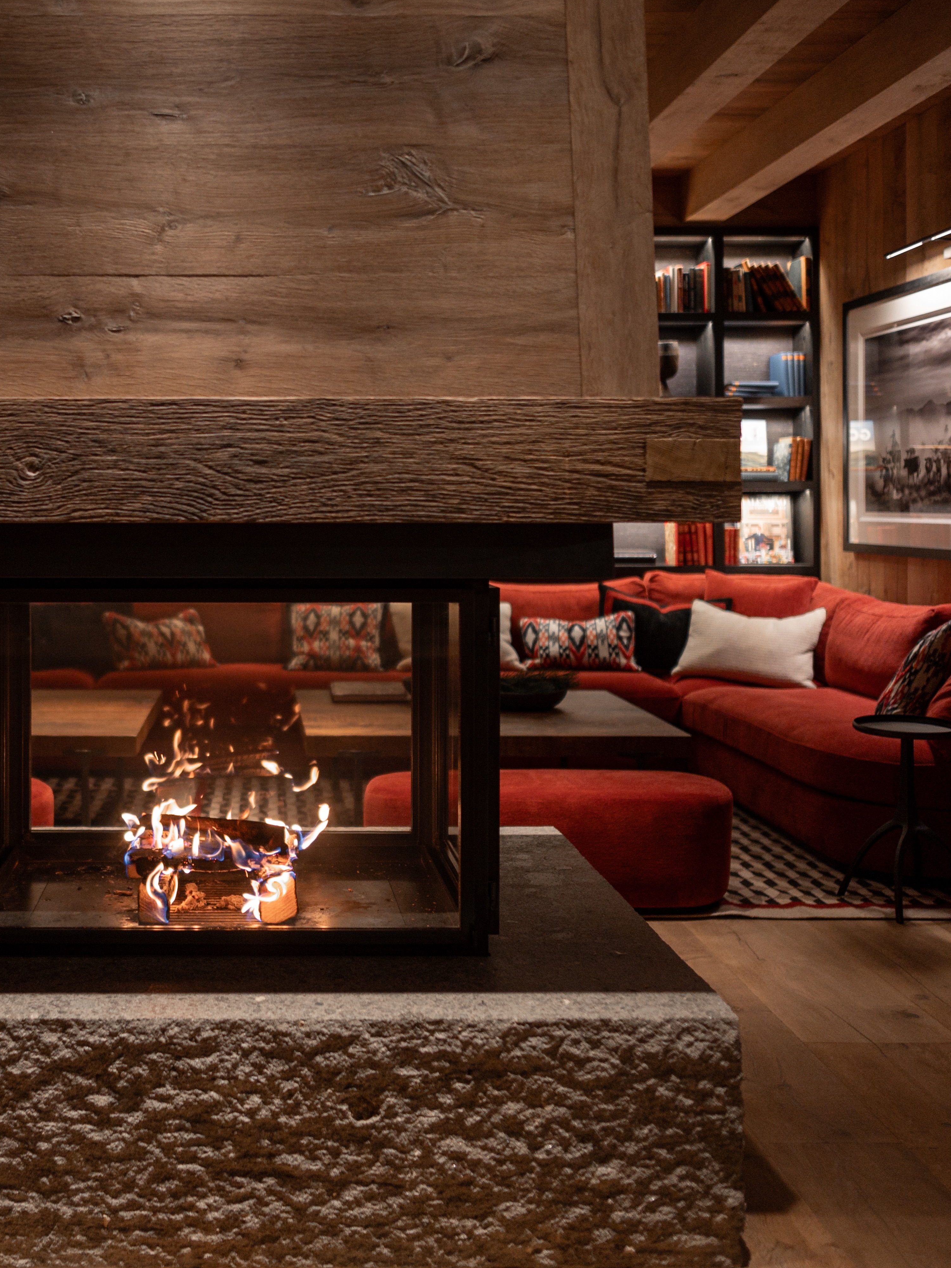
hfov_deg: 39.4
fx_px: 1282
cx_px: 218
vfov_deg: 52.6
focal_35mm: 35
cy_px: 634
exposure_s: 1/100
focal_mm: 24
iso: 1000
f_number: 1.4
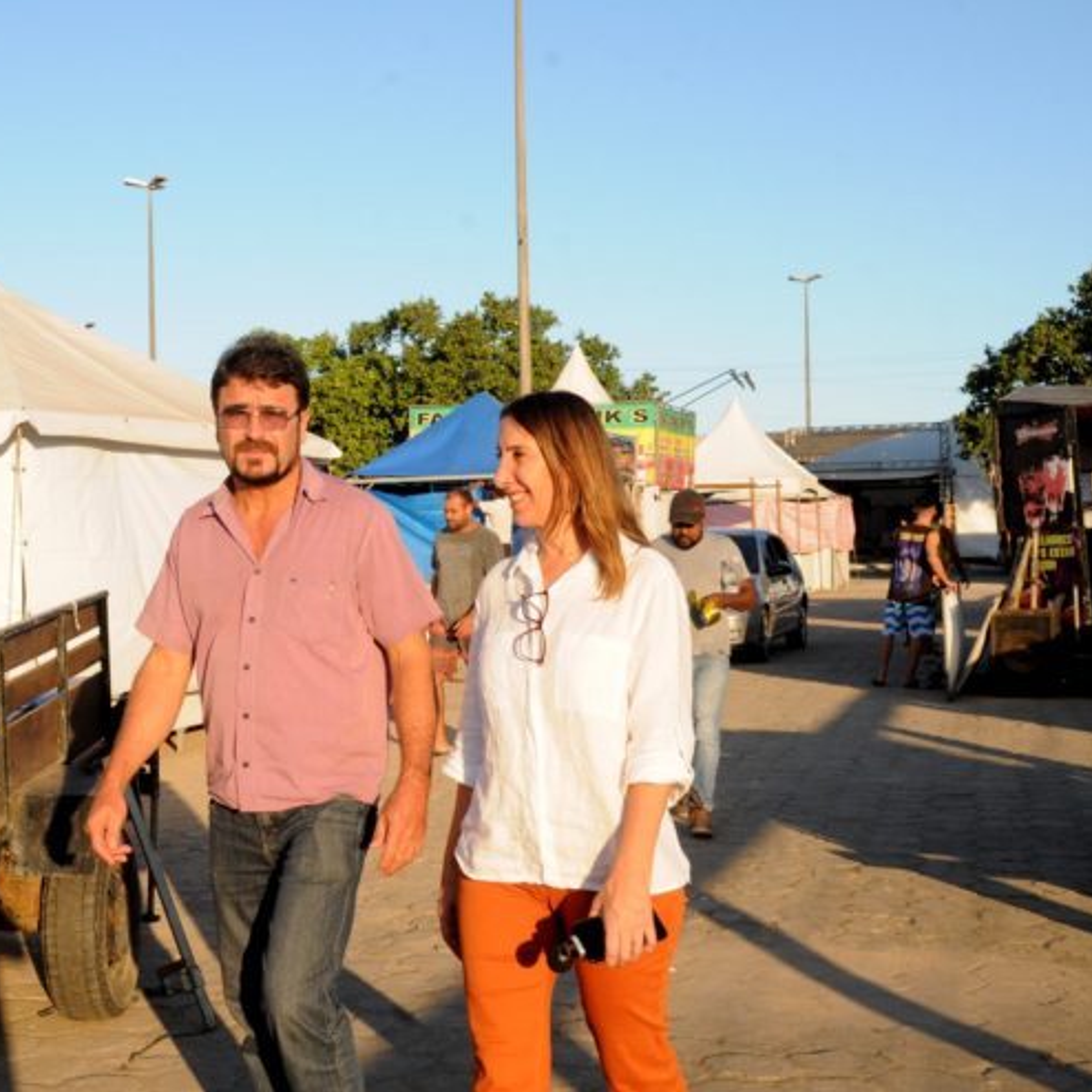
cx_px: 303
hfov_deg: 10.0
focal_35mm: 174
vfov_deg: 10.0
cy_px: 548
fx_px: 6210
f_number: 16
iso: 320
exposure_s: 1/160
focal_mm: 90
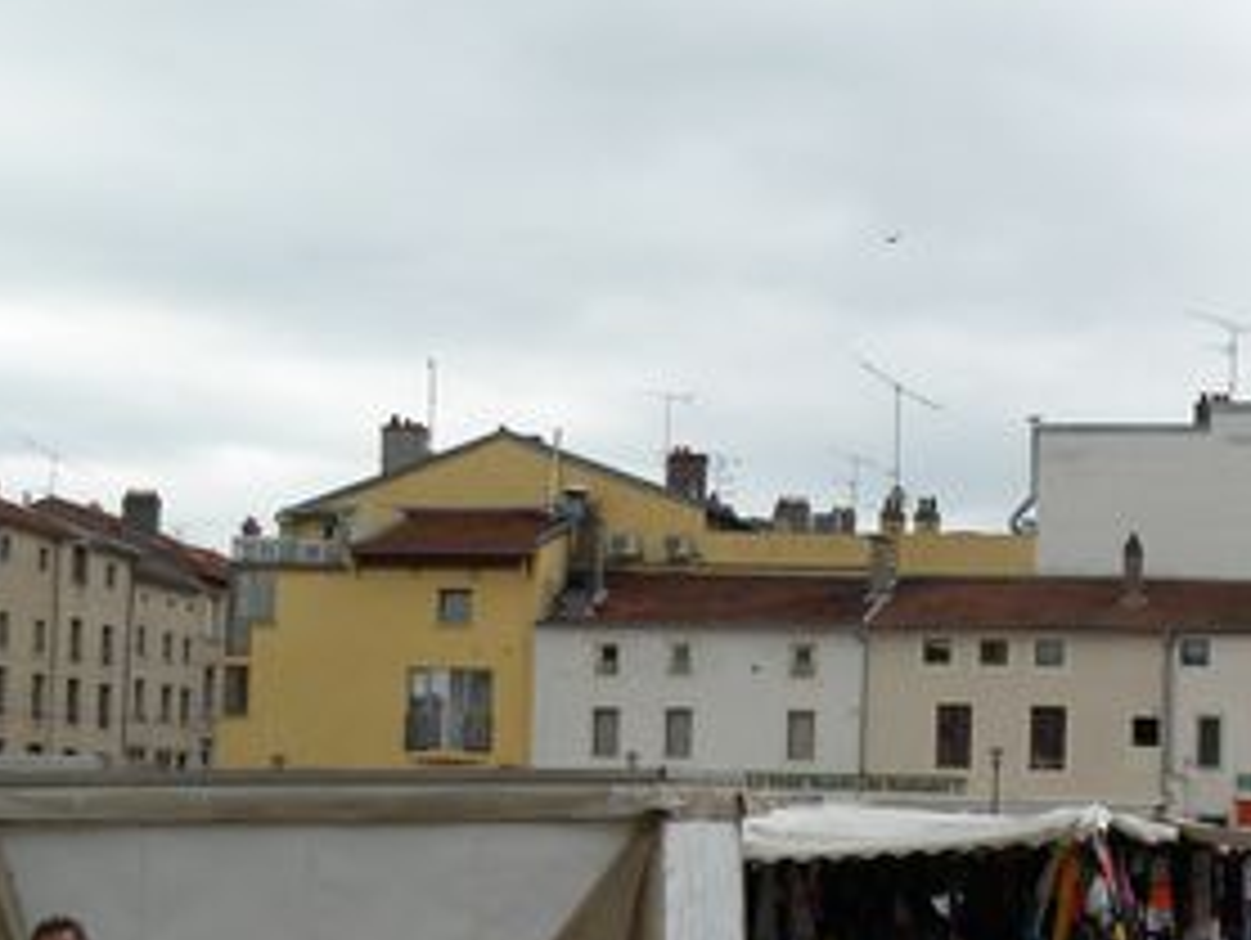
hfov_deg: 24.8
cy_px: 762
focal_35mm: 77
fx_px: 2785
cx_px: 1035
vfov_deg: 19.0
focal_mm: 7.4
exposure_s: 1/128
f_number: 4
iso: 64
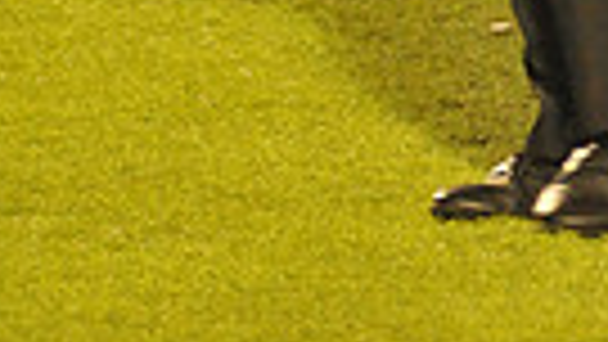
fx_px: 14512
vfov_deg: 1.3
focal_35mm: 900
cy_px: -778
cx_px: 581
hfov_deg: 2.4
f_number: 5
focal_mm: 200
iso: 6400
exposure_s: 1/200
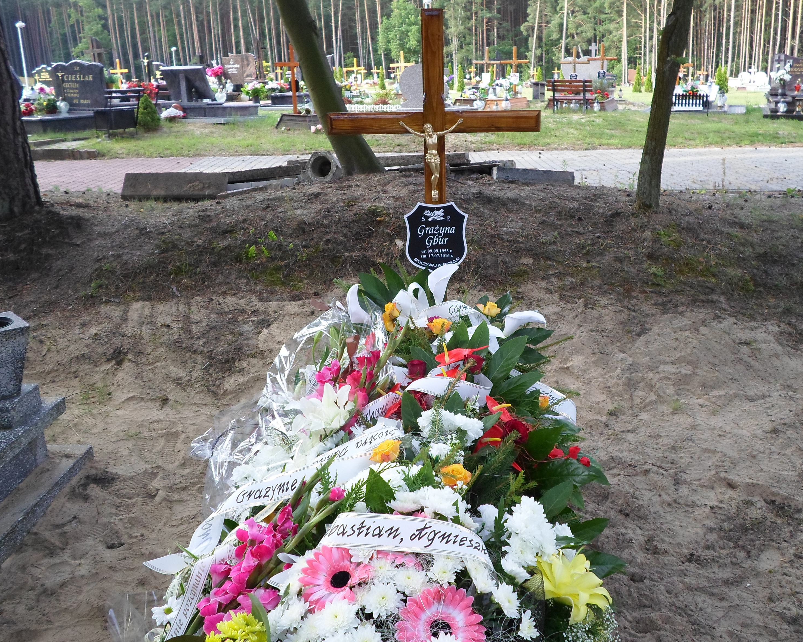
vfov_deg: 45.8
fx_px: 761
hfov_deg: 55.6
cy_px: 323
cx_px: 437
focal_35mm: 32
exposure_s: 1/125
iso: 80
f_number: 2.7
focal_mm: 5.5
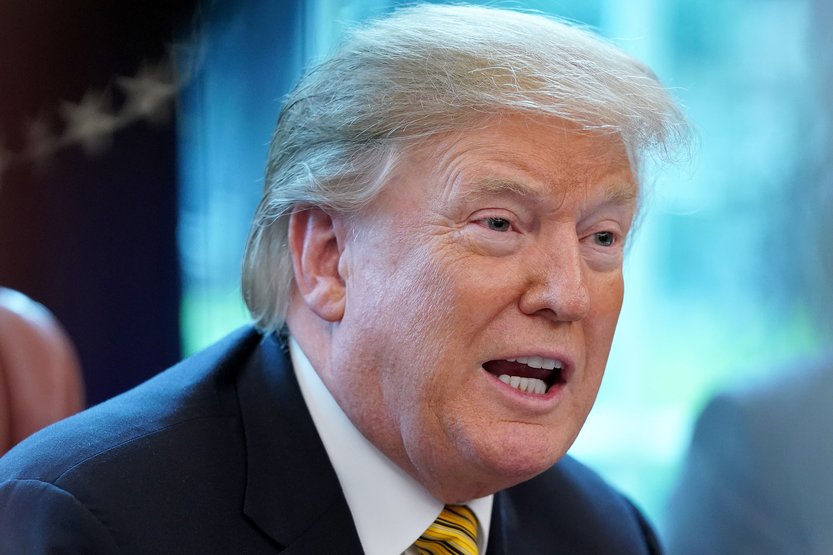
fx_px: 6432
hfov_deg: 7.4
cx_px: 430
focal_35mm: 278
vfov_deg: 4.9
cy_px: 366
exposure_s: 1/320
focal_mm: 200
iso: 4000
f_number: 3.2
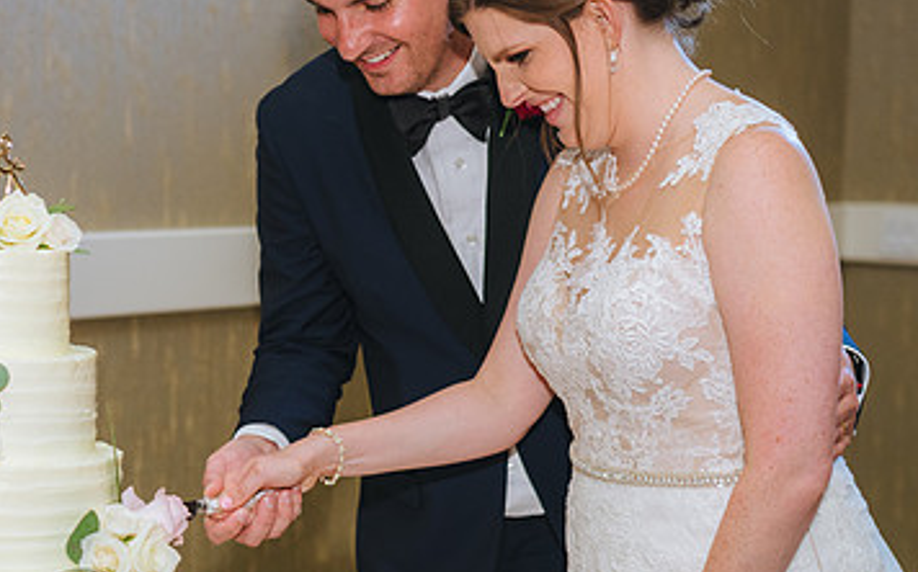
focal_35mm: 89
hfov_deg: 23.1
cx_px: 247
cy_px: 366
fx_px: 2225
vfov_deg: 14.6
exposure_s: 1/80
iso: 640
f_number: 2.8
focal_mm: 46
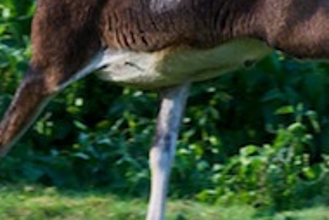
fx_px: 19508
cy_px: -58
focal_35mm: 2133
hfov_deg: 1.0
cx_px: -16
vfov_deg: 0.6
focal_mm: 300
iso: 800
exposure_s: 1/640
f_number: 4
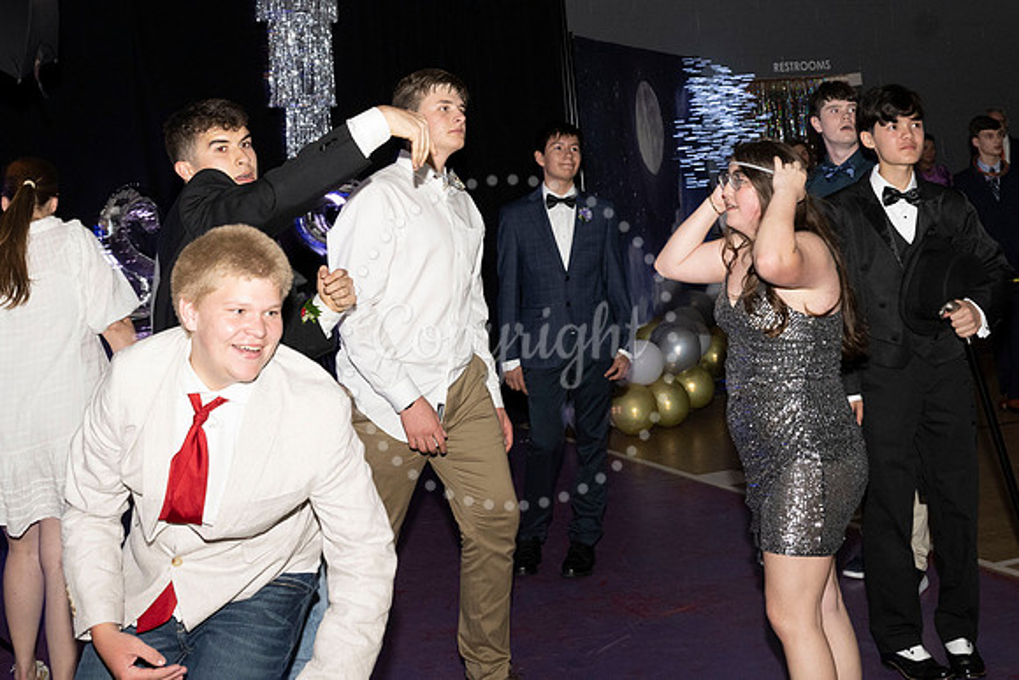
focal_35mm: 55
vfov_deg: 23.8
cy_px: 16
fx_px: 1548
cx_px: 510
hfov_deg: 36.4
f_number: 5.6
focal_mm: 28
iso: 1000
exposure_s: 1/100
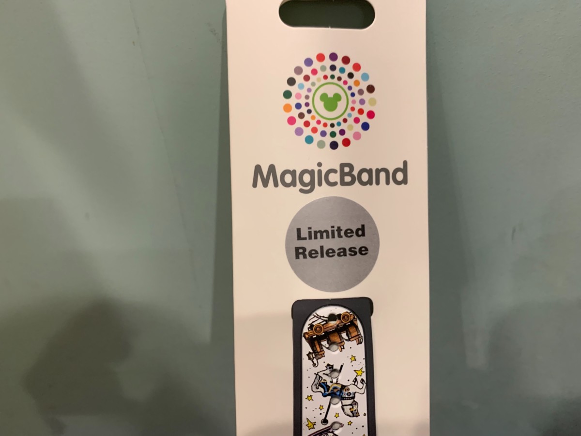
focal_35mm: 26
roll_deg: +1.3
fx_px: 436
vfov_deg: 53.1
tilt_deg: -32.2
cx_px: 290
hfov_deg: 67.3
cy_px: 218
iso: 320
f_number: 1.8
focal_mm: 4.25
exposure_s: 1/60
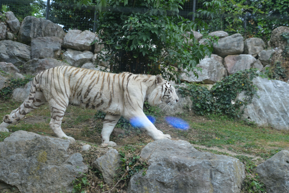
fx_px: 418
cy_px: 96
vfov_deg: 26.0
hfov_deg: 38.2
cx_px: 144
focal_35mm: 52
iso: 400
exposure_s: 1/125
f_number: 5.6
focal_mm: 52
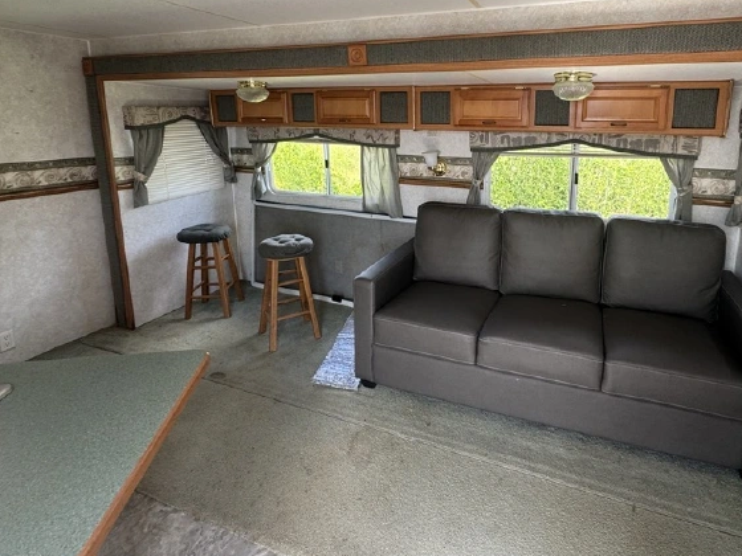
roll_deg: +0.1
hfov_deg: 80.8
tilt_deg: -13.5
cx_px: 444
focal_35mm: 20
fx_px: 429
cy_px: 188
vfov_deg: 64.4
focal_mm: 2.22
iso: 64
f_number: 2.2
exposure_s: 1/99
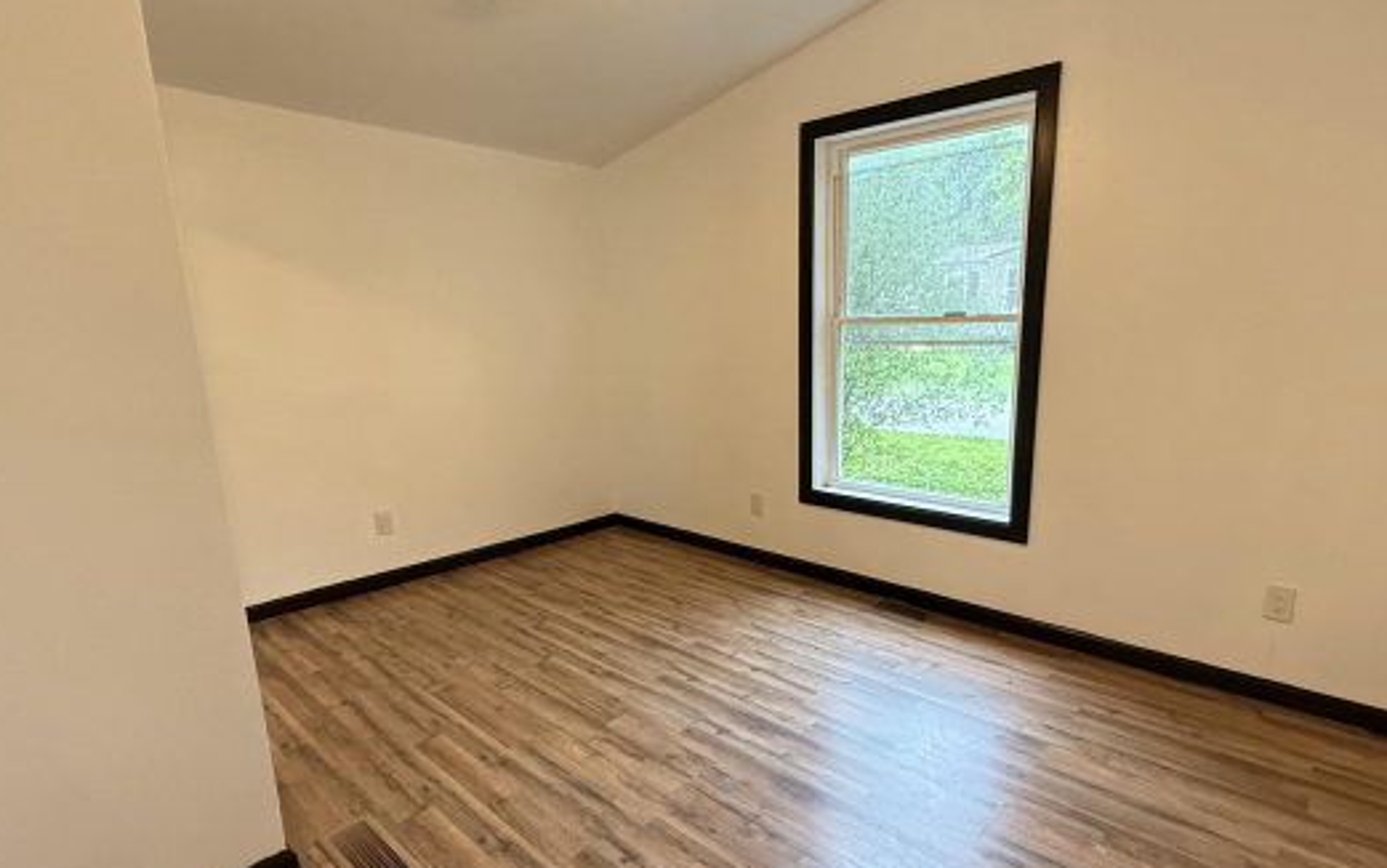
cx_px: 744
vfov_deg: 62.2
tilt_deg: -10.6
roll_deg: +0.3
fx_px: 718
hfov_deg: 87.8
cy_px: 466
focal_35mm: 19
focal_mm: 2.22
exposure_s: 1/60
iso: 500
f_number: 2.2
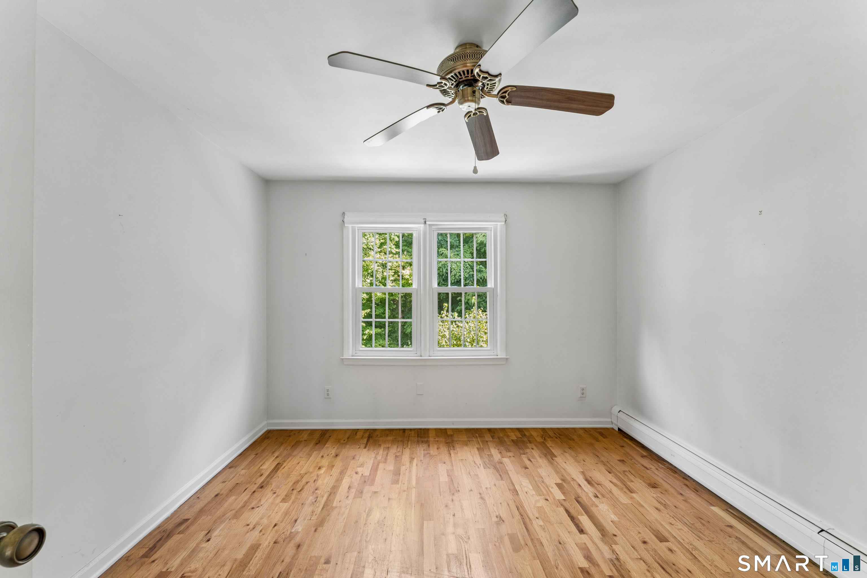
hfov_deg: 104.3
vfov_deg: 81.2
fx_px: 337
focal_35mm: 14
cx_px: 434
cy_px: 289
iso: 400
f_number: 13
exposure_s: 1/2.5
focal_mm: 14
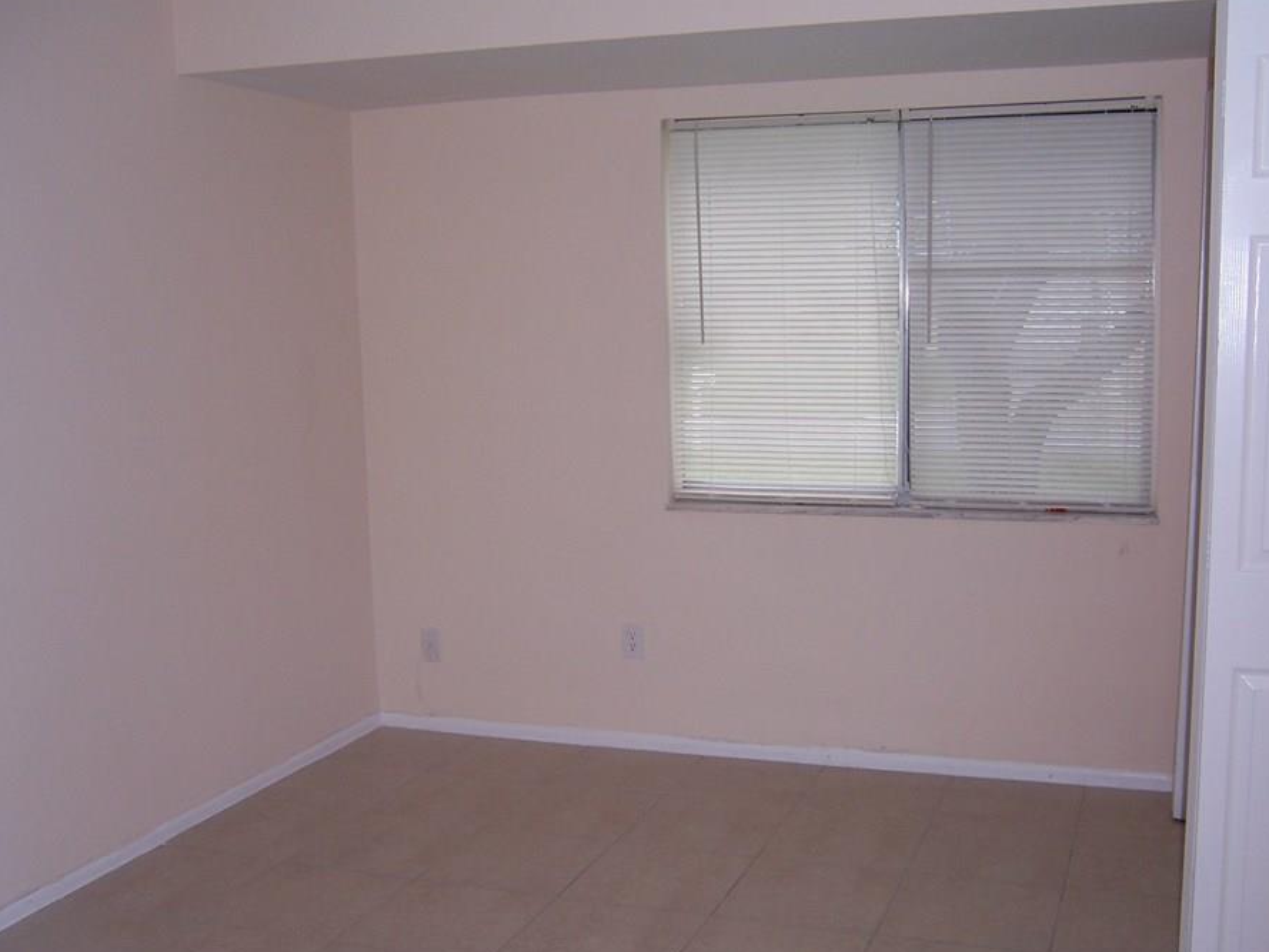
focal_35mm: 38
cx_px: 681
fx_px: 1393
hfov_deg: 48.9
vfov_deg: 37.7
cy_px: 514
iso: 80
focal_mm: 5.5
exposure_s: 1/60
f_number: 2.8
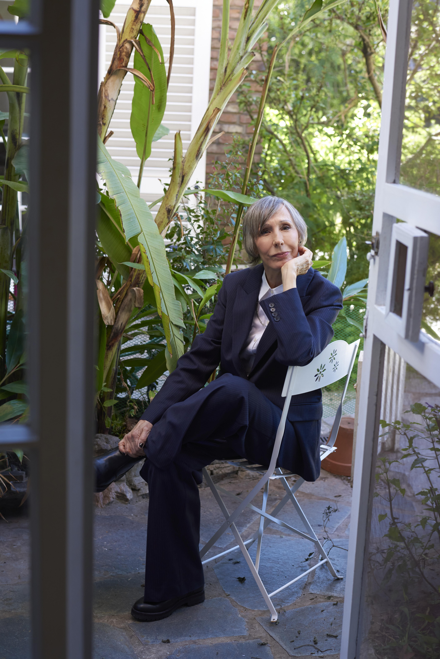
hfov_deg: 27.0
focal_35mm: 50
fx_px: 916
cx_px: 220
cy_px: 330
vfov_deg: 39.6
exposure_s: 1/125
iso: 560
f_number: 4
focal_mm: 50
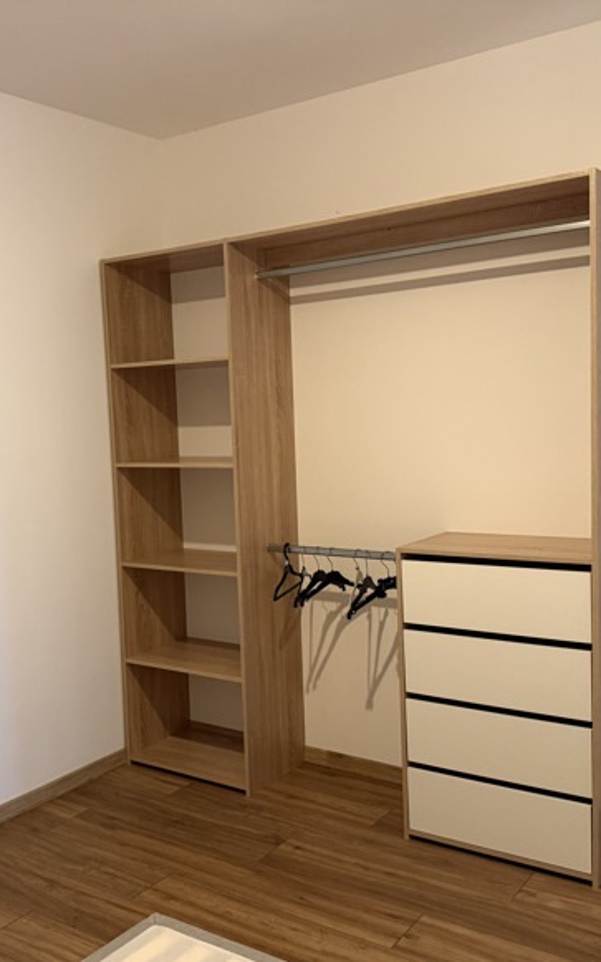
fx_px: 917
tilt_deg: -2.5
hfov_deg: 36.0
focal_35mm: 35
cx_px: 210
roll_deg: +4.5
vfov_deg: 55.3
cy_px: 493
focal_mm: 6.76
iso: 400
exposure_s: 1/50
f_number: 1.78
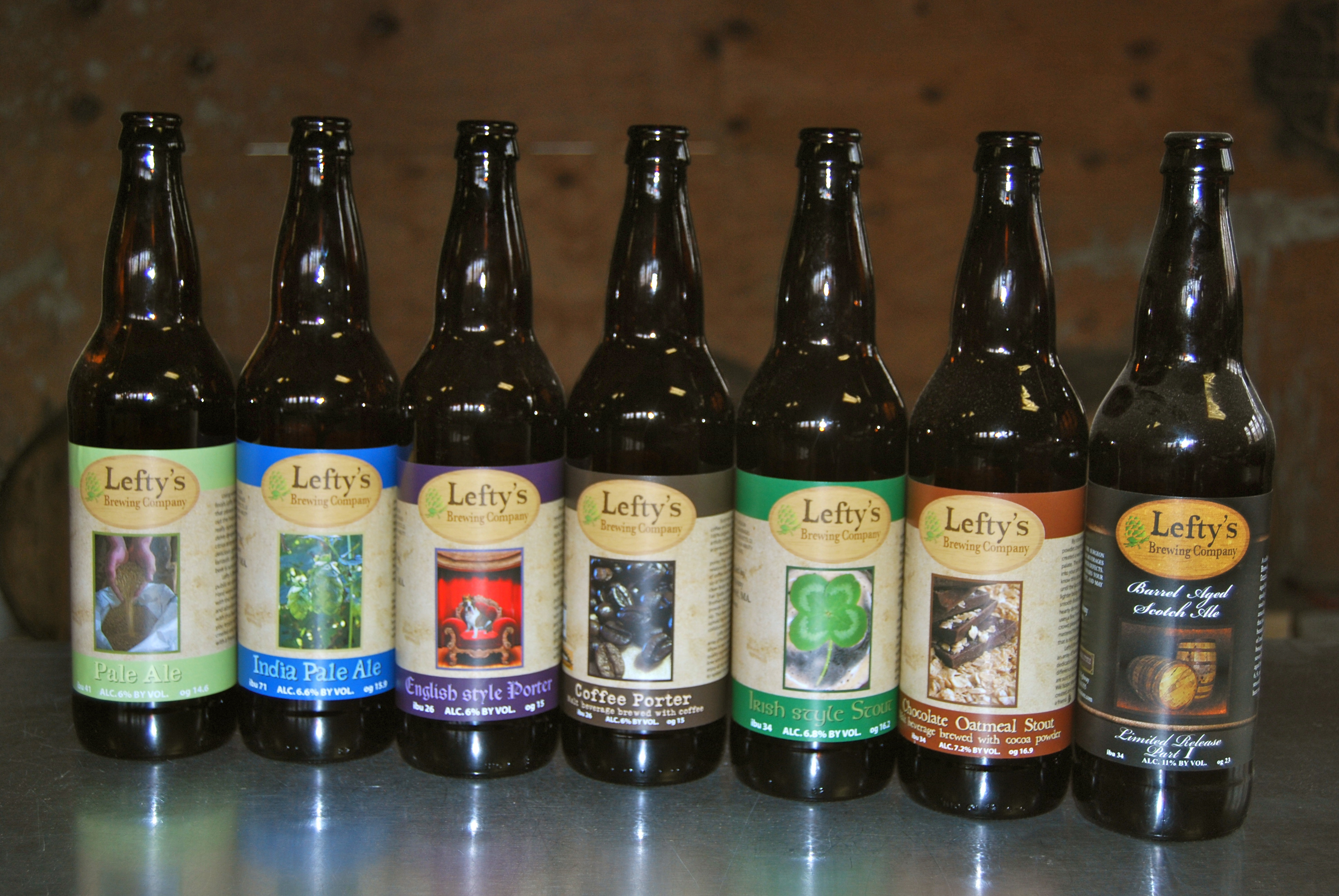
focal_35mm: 48
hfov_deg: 41.1
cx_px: 670
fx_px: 1787
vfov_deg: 28.2
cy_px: 448
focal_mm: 32
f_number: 4.5
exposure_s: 1/60
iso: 200
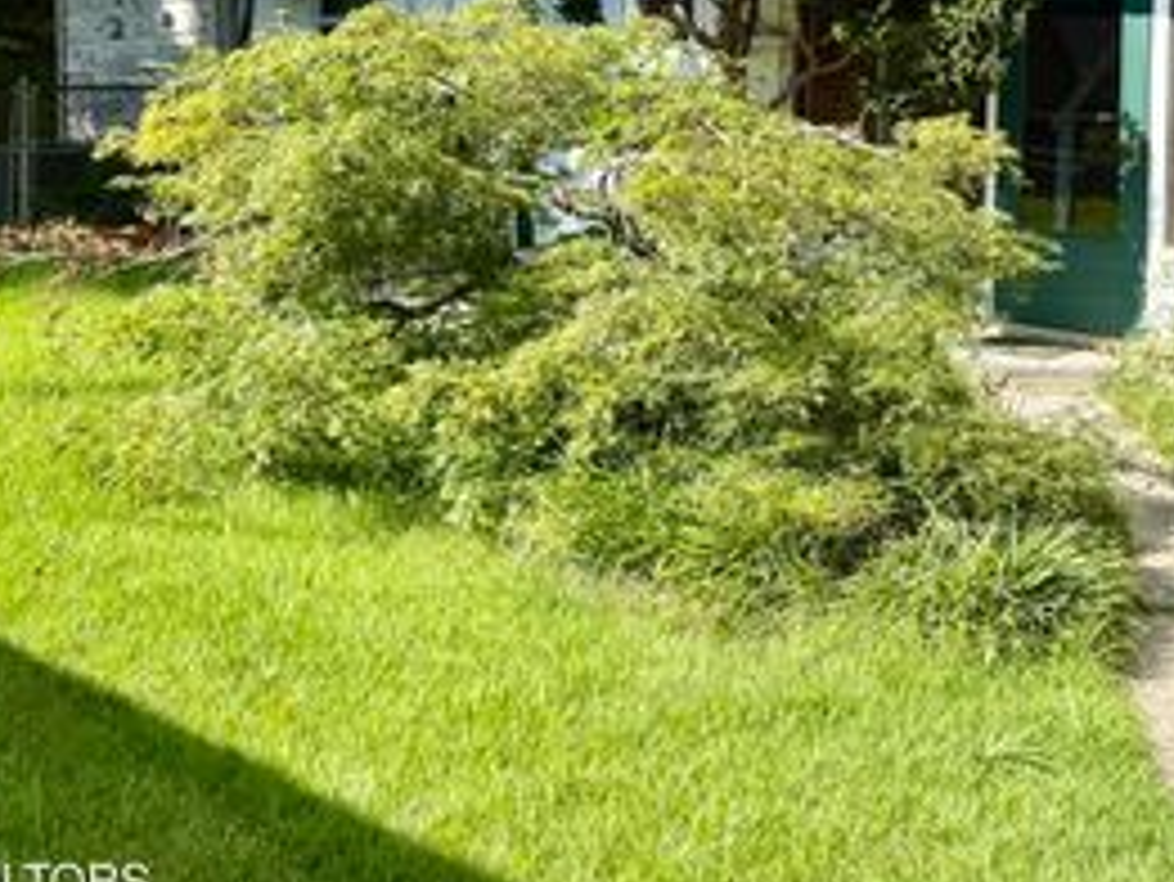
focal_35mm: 46
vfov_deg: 30.4
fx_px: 1561
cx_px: 918
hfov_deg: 39.8
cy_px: 115
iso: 100
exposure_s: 1/2907
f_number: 1.78
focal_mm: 6.76
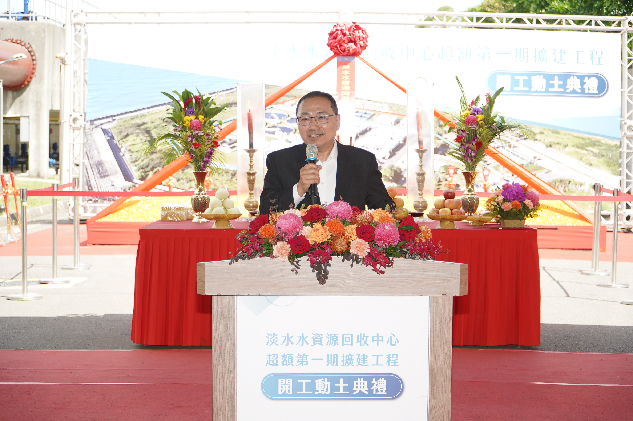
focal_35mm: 79
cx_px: 316
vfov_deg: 17.2
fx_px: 1388
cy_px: 210
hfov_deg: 25.7
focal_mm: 53
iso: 100
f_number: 4
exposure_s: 1/200
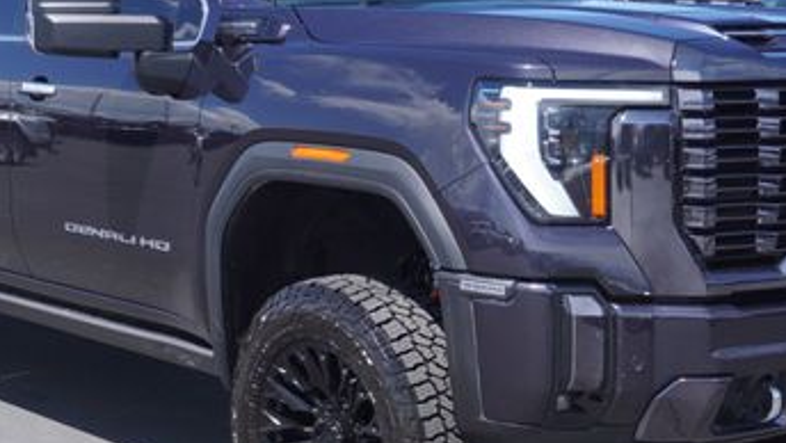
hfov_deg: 27.8
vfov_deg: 15.9
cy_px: 231
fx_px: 1585
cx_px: 359
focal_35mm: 76
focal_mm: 26
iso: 100
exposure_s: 1/160
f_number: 7.1
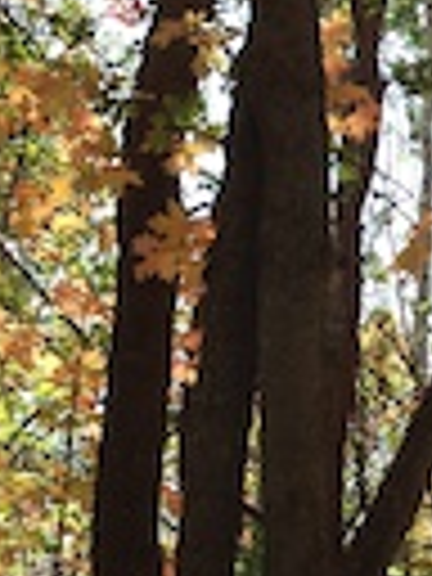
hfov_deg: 11.2
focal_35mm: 129
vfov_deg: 14.6
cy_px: 747
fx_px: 2147
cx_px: 538
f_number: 2.4
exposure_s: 1/384
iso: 50
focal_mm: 4.12
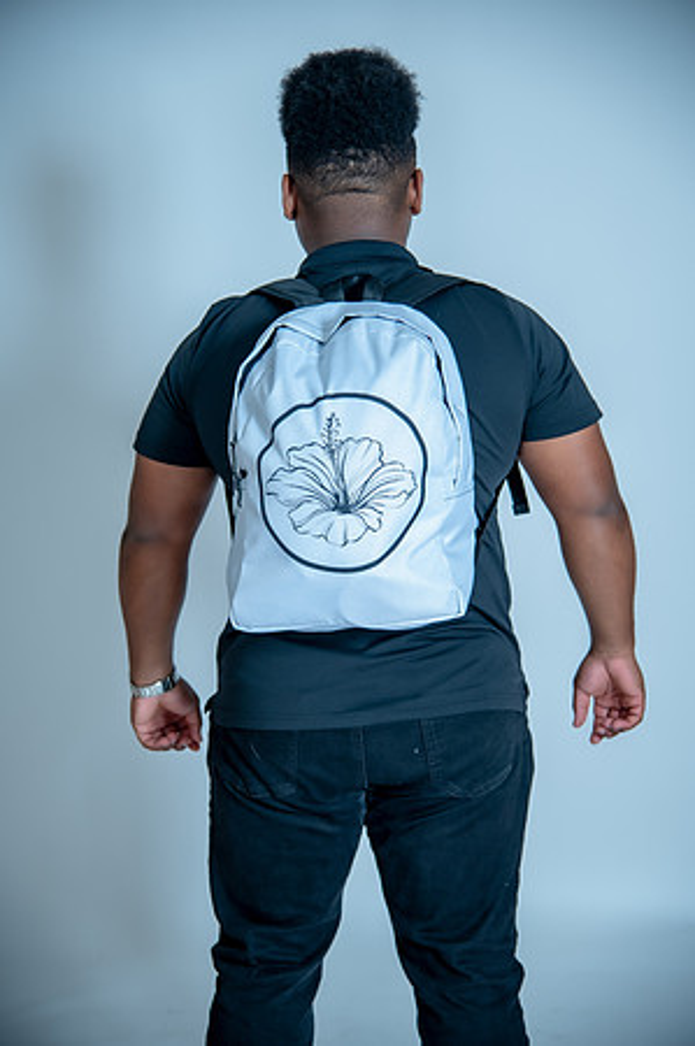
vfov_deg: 28.9
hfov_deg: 19.4
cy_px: 523
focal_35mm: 70
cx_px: 348
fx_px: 2032
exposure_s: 1/125
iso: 320
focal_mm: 70
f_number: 4
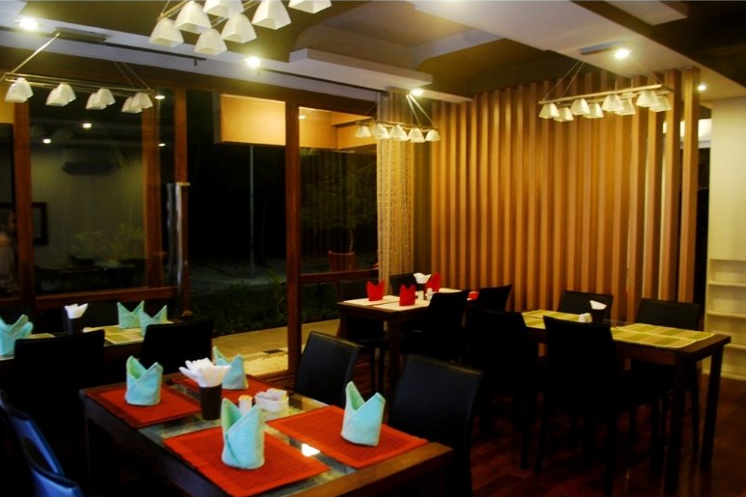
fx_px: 580
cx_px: 378
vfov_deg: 46.4
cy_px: 257
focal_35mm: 28
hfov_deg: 65.5
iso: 800
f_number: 3.5
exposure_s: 1/8
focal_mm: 18
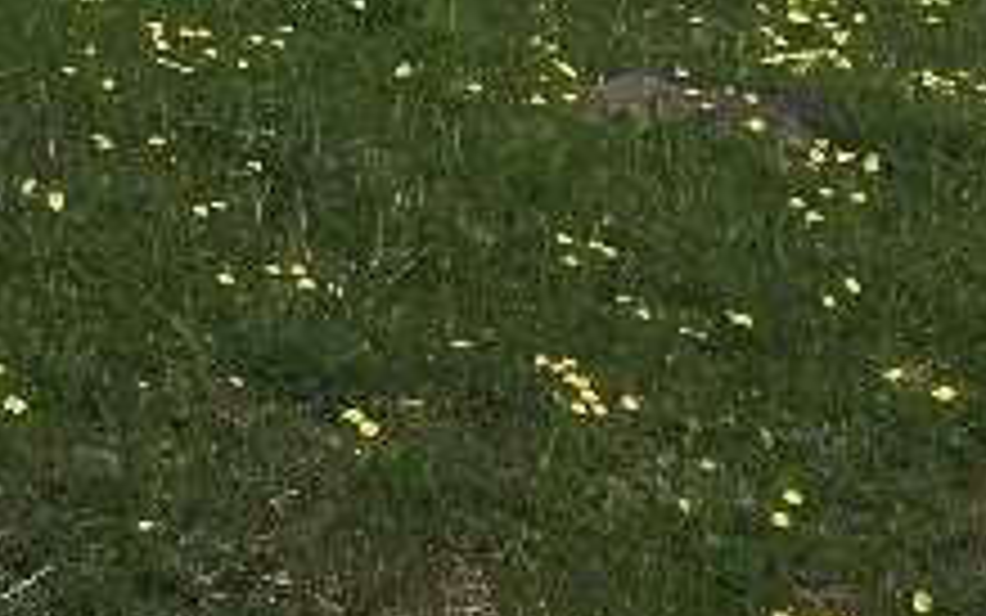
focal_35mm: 180
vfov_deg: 6.5
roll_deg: -1.3
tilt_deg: +8.1
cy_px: -1371
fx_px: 4838
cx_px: -1229
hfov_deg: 10.3
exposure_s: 1/1570
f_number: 2.2
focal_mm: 4.15
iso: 25
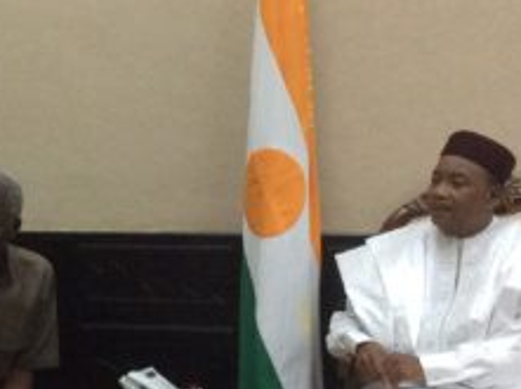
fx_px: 1307
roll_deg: +2.6
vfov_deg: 16.8
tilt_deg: -10.3
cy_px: 316
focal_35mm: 87
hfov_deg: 22.0
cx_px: 50
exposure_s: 1/25
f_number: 2.4
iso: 200
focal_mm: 3.3
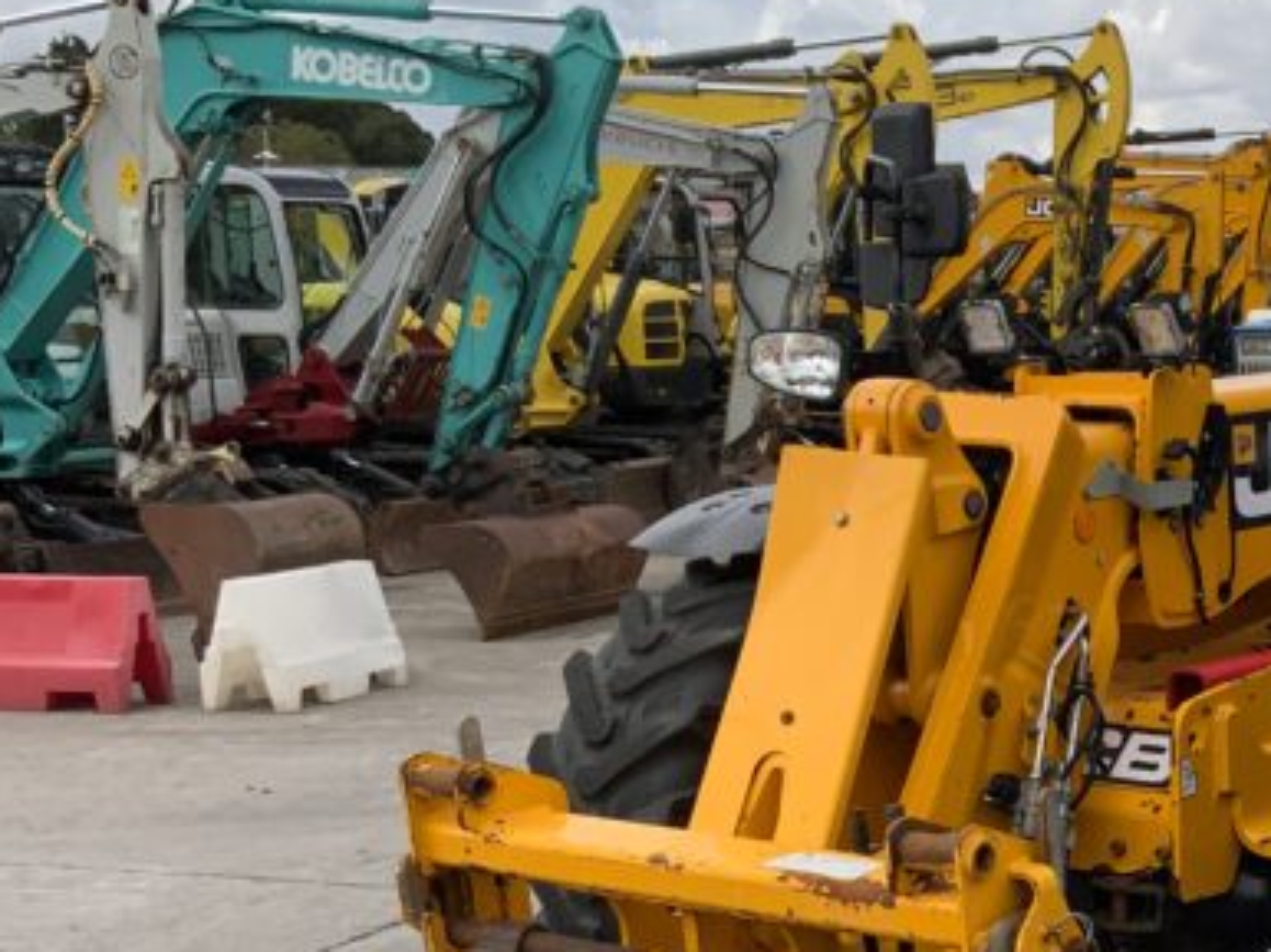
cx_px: 1357
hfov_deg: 23.9
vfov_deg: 18.9
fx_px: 2825
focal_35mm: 77
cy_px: 800
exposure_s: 1/1577
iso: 16
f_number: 1.8
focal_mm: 3
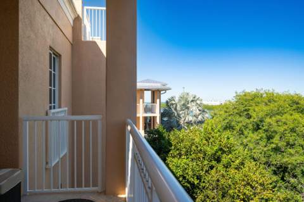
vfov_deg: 43.5
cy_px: 101
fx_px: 253
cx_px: 152
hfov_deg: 62.0
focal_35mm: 30
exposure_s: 1/320
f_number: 8
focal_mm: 30
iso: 100
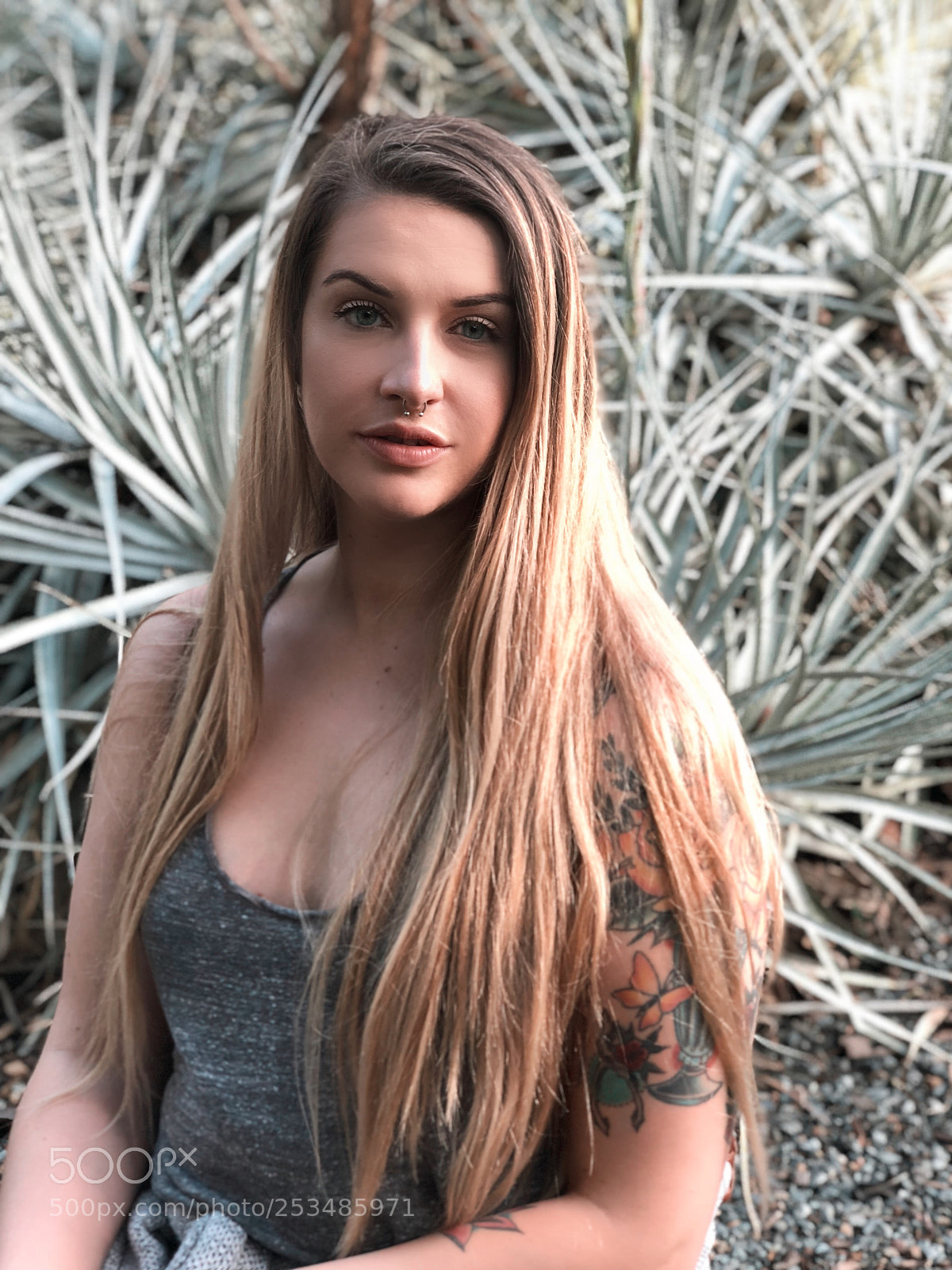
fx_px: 1907
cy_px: 635
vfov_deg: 36.8
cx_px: 476
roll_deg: -2.0
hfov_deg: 28.0
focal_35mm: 52
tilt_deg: -9.2
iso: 25
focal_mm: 6
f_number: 2.4
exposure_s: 1/60
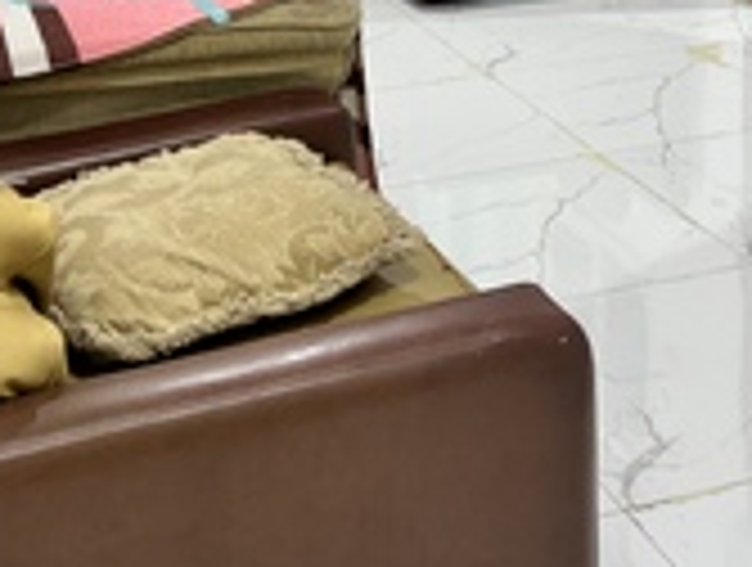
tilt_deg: -10.8
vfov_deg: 19.4
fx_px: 1546
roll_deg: +2.5
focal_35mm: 71
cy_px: -137
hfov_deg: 27.3
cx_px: 313
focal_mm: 5.7
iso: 80
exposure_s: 1/60
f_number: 1.5
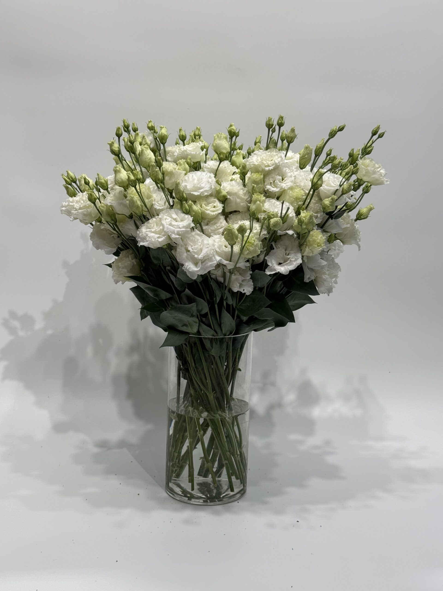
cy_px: 296
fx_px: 819
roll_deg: -2.4
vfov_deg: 39.7
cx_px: 222
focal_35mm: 48
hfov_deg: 30.3
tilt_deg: -10.1
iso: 50
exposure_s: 1/100
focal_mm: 6.76
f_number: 1.78
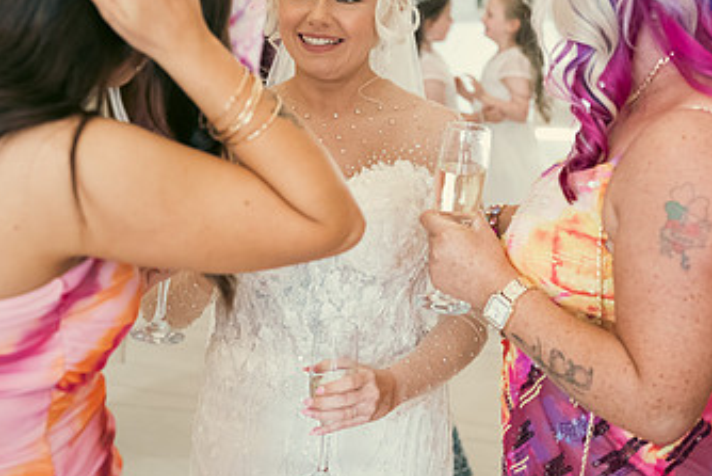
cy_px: 116
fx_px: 1444
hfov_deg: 27.7
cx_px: 328
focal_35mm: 73
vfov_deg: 18.6
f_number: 3.5
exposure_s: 1/160
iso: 800
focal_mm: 42
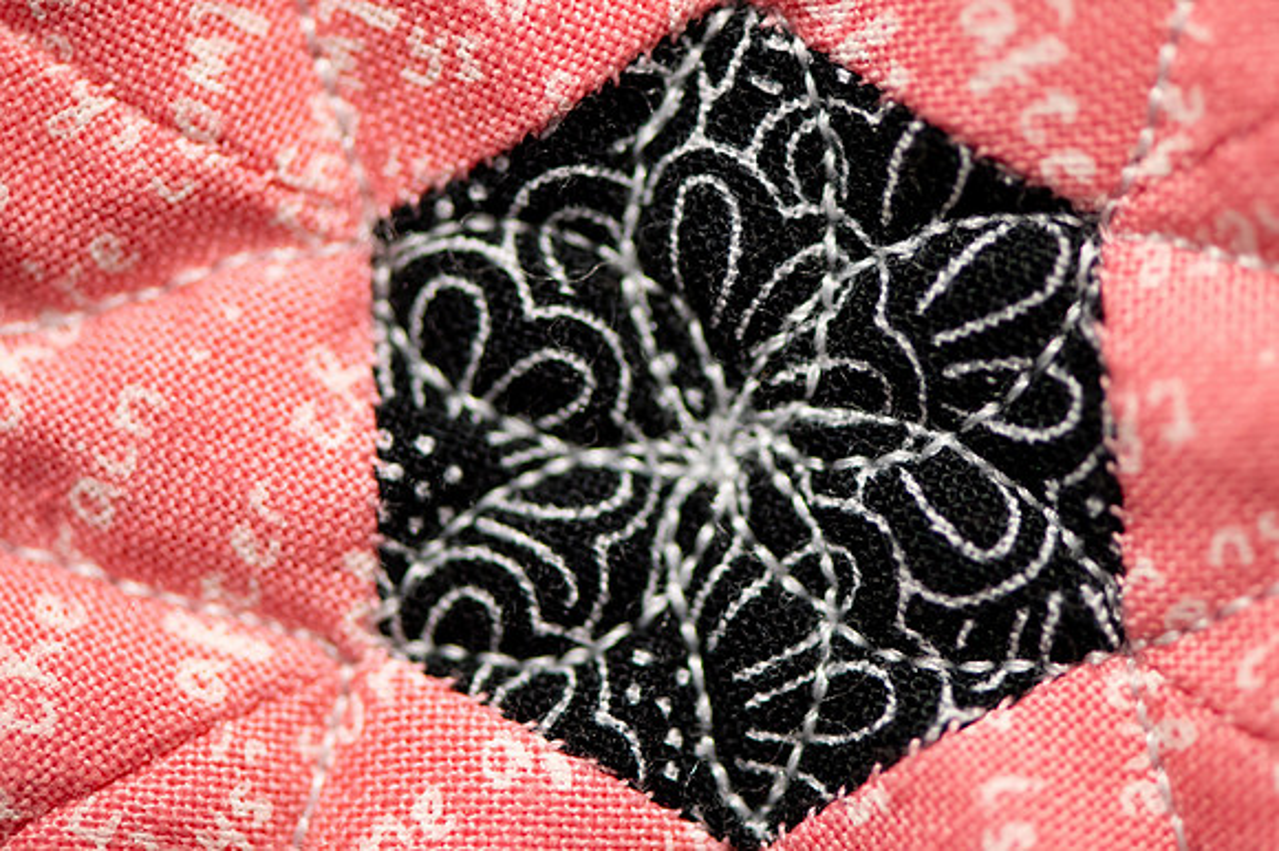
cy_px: 376
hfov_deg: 17.5
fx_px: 4165
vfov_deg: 11.7
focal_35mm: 117
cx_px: 714
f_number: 4
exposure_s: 1/160
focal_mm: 105
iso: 3200
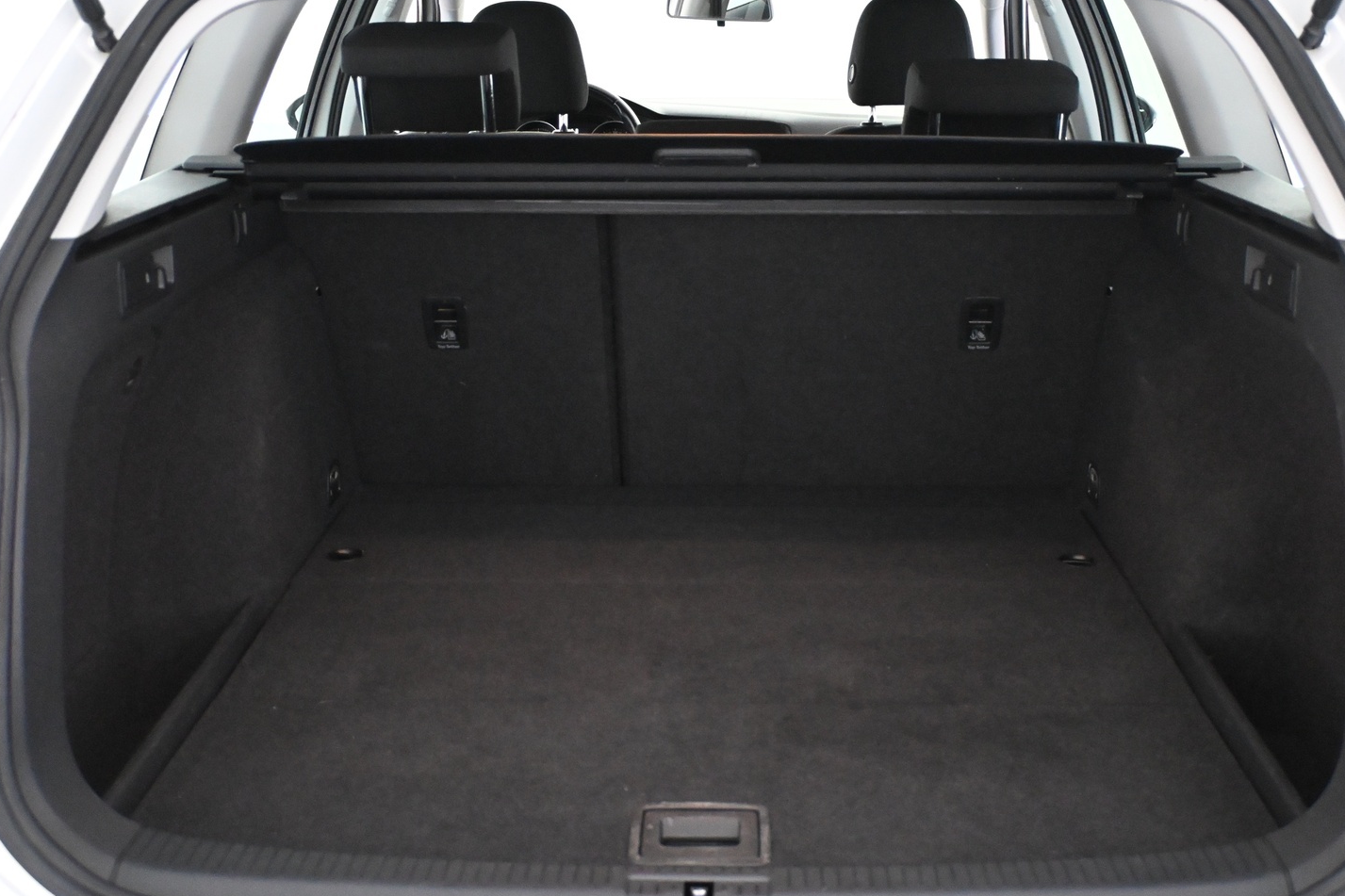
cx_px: 700
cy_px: 433
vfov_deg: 31.5
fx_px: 1590
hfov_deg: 45.8
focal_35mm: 43
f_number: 4.2
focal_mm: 25
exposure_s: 1/60
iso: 6400
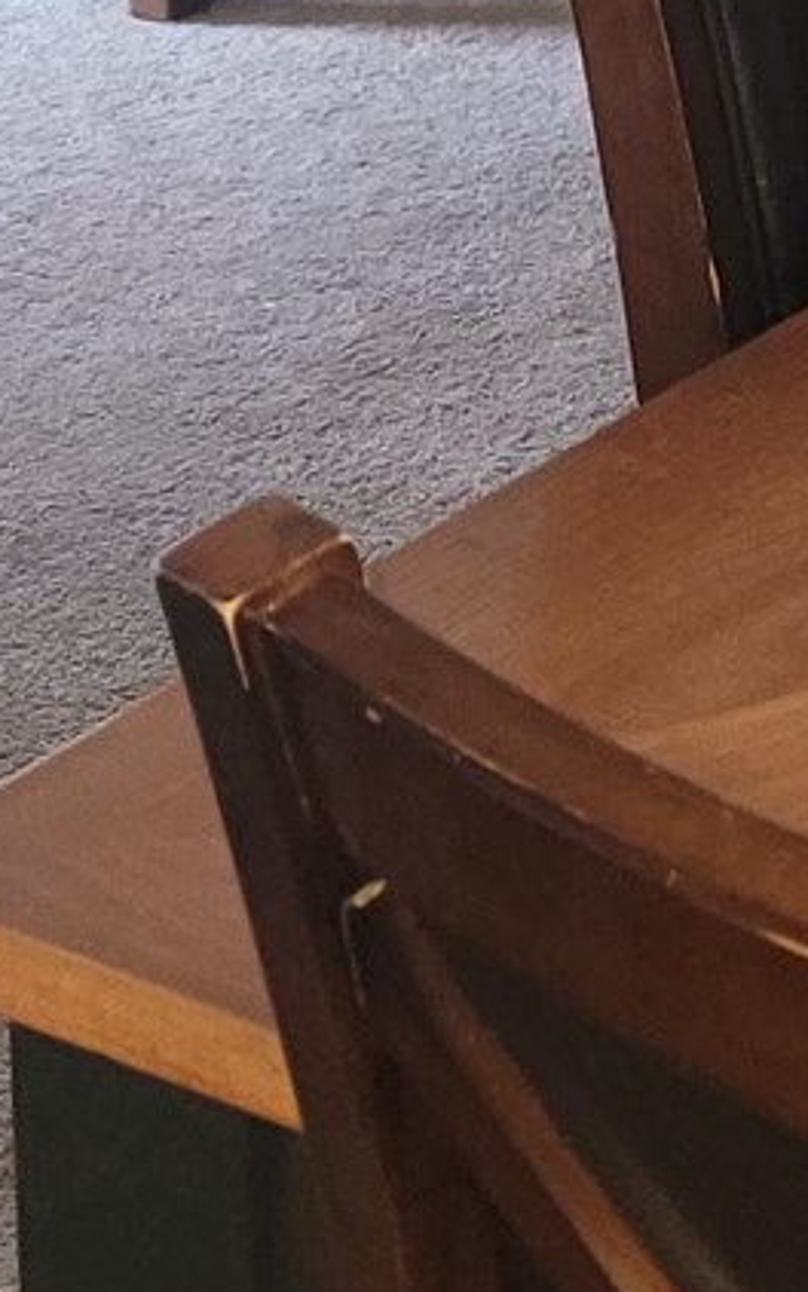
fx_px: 4894
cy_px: -576
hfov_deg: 9.3
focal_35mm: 139
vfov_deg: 14.2
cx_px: 888
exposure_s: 1/20
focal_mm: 6.7
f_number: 1.8
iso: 125
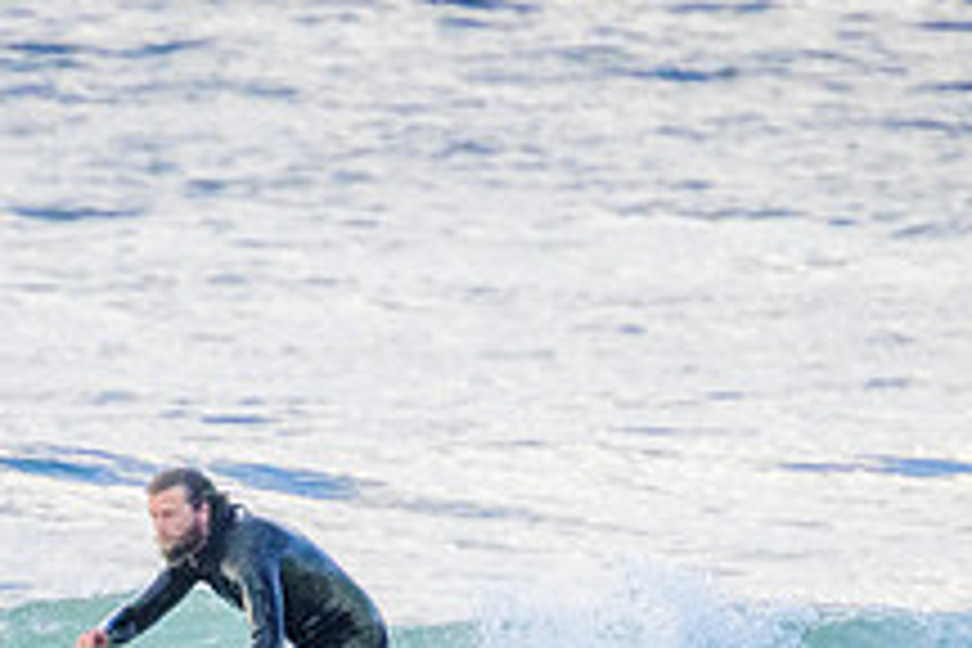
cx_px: 189
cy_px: 848
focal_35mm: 2151
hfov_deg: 1.0
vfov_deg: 0.6
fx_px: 58072
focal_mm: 800
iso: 2500
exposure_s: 1/2000
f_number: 11
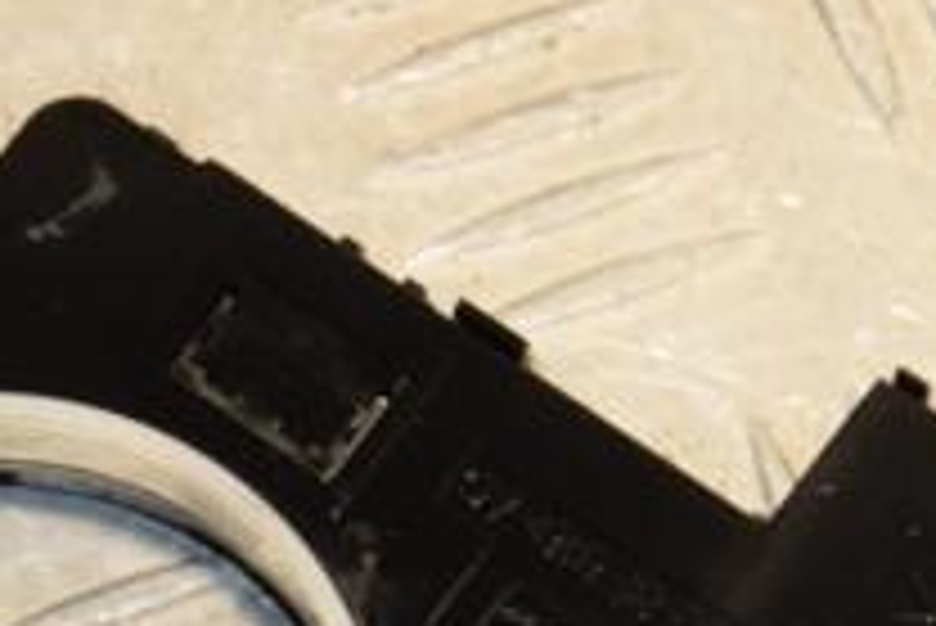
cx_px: 333
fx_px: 9002
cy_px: 716
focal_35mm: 346
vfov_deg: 4.0
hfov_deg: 6.0
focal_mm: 80
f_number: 8
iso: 800
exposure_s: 1/200
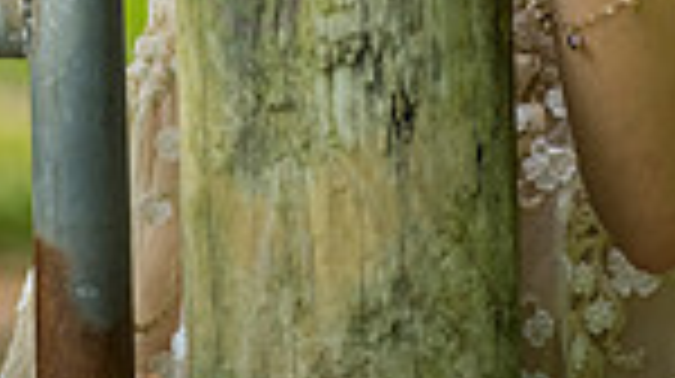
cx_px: 486
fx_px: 6293
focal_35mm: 352
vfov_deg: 3.4
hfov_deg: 6.1
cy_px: -558
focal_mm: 112
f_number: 4
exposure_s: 1/320
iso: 400
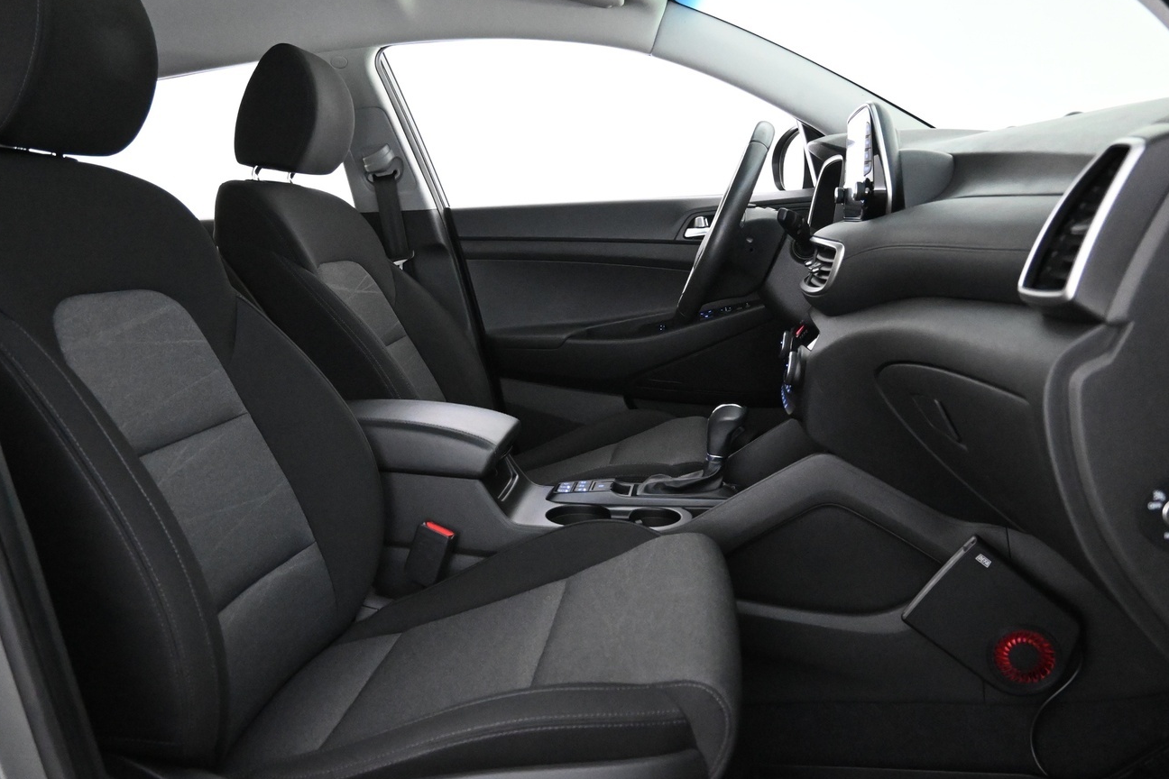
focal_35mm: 30
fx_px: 974
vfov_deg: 43.6
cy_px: 360
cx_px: 588
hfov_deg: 61.9
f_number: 3.5
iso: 6400
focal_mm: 16
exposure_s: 1/50
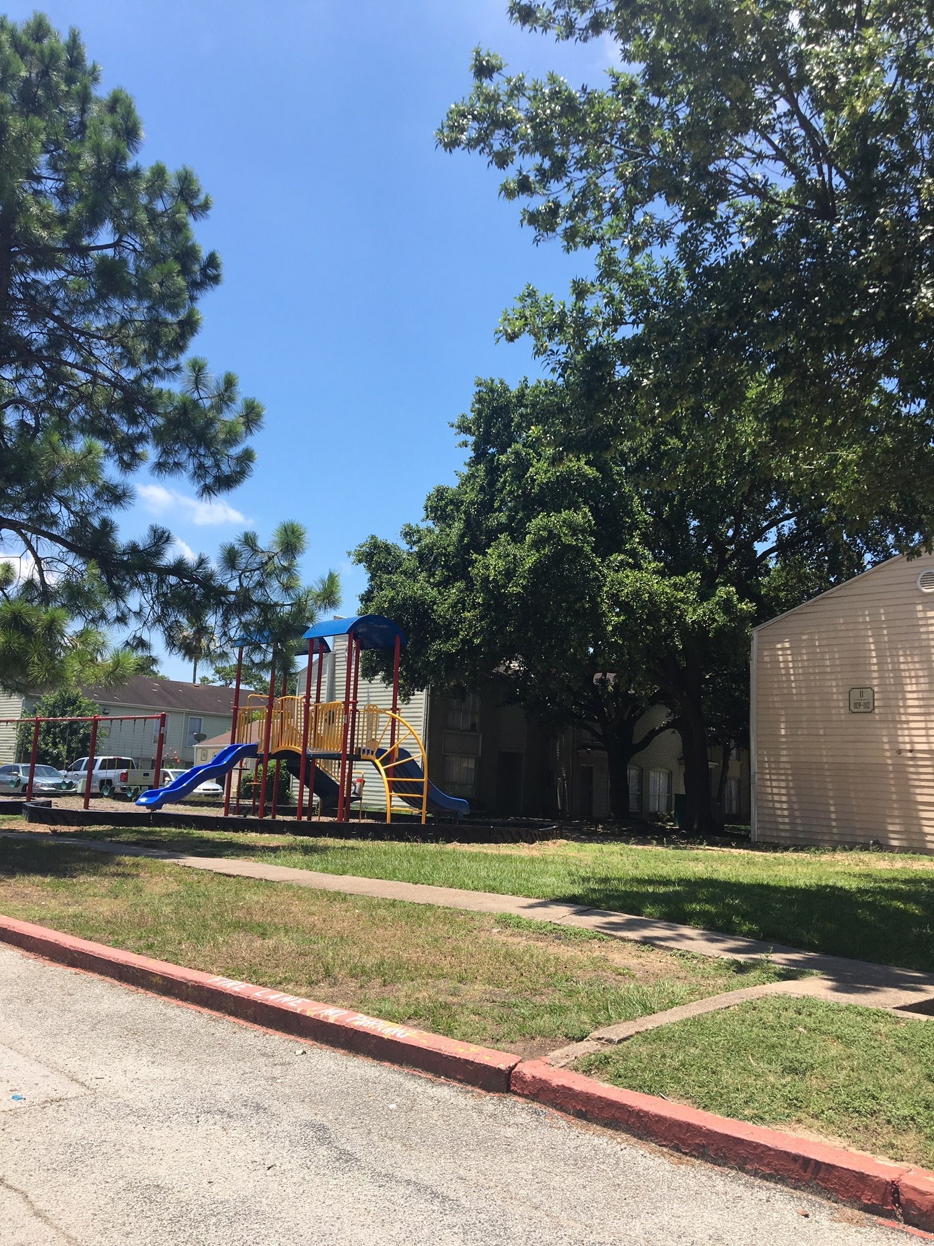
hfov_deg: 48.2
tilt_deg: +10.7
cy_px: 623
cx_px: 467
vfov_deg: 61.7
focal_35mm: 29
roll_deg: -2.4
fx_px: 1043
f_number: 2.2
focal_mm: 4.15
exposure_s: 1/1131
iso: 25
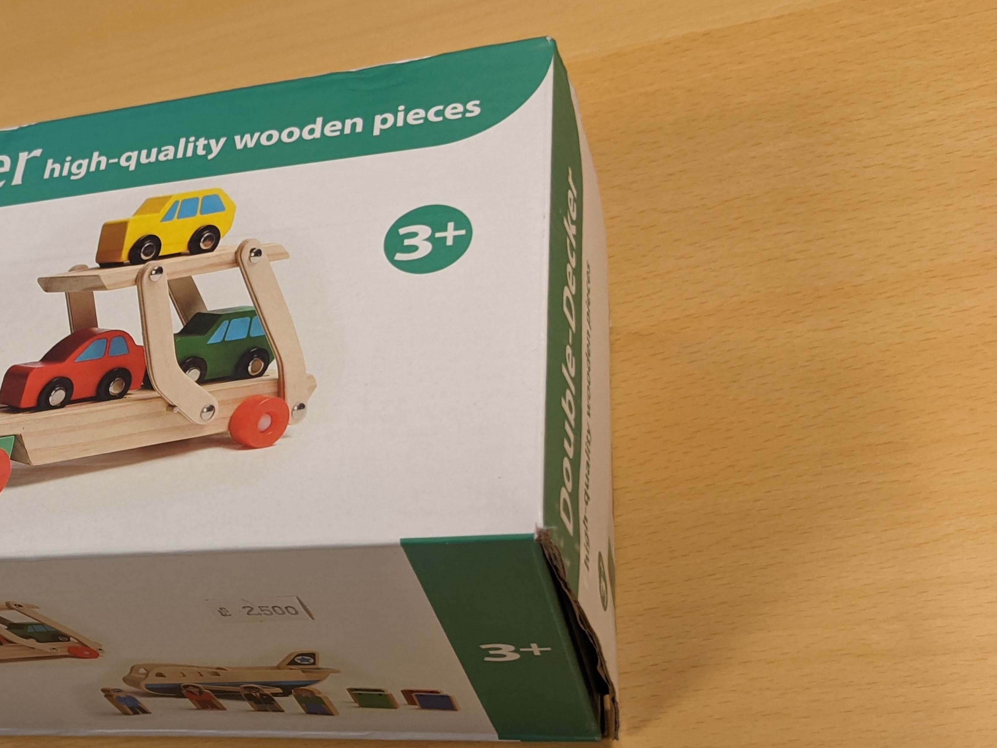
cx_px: 149
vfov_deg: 30.6
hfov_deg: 38.4
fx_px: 1354
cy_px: 503
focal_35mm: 47
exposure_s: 1/99.9
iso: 159
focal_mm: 4.38
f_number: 1.73
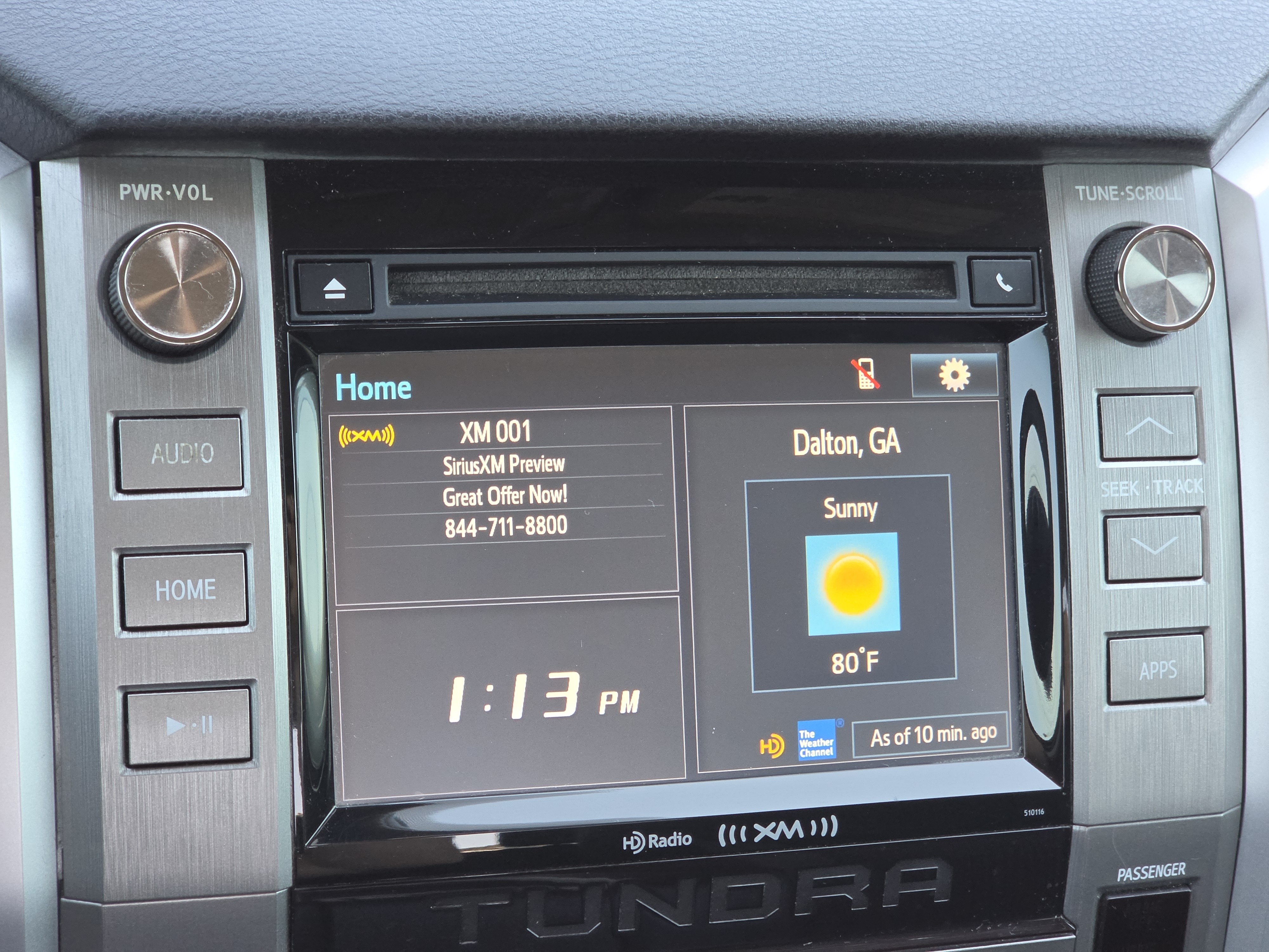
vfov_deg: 21.3
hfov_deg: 28.2
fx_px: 2529
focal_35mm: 69
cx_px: 634
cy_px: 476
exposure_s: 1/120
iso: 200
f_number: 2.4
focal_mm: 7
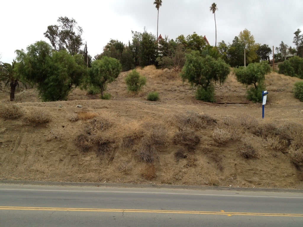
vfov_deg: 40.7
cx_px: 152
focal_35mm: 35
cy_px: 114
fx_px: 306
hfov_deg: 52.6
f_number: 2.4
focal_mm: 4.28
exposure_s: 1/375
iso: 64
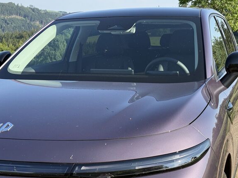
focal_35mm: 62
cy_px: 91
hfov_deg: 31.2
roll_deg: -0.6
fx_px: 426
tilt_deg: -9.3
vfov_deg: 23.6
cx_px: 132
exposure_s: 1/1715
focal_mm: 6.76
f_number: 1.78
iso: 80
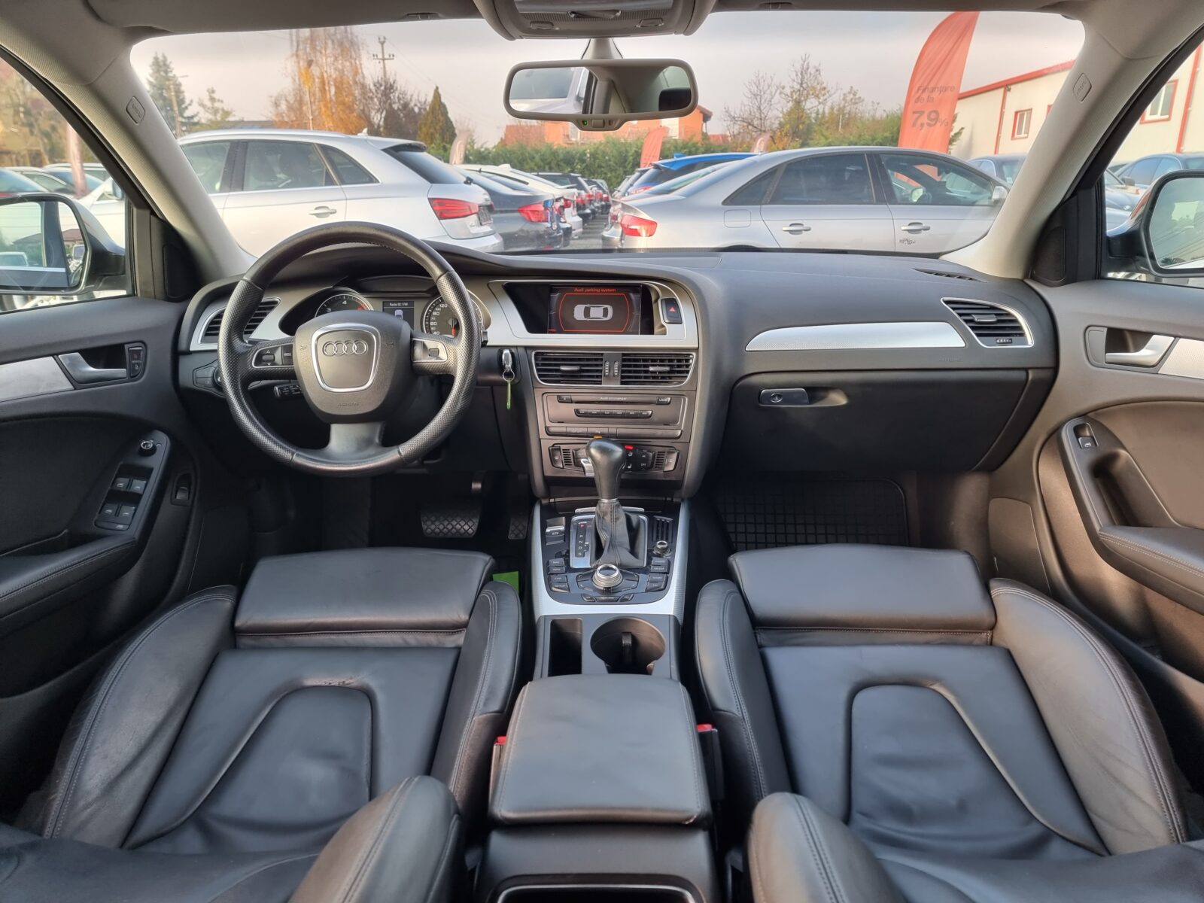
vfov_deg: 56.8
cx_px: 602
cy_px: 452
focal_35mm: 24
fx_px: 835
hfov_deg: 71.6
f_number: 1.8
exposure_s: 1/100
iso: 50
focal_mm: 6.7
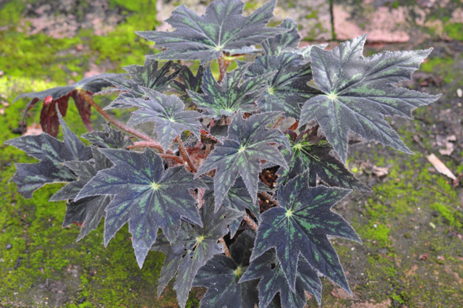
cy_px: 154
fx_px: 1349
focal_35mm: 105
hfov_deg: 19.5
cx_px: 232
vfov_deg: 13.0
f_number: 4.5
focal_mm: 70
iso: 800
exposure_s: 1/40
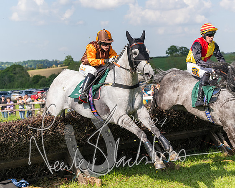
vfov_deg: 17.8
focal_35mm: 86
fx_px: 599
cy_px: 85
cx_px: 128
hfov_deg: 22.2
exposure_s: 1/1600
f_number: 5
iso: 400
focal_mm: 70
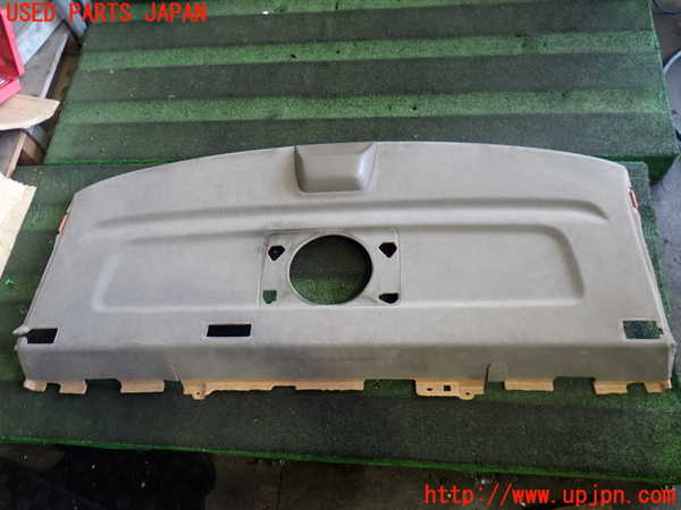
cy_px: 255
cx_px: 340
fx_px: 590
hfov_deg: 60.0
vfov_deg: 46.8
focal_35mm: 30
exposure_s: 1/40
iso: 200
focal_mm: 5.4
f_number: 2.3
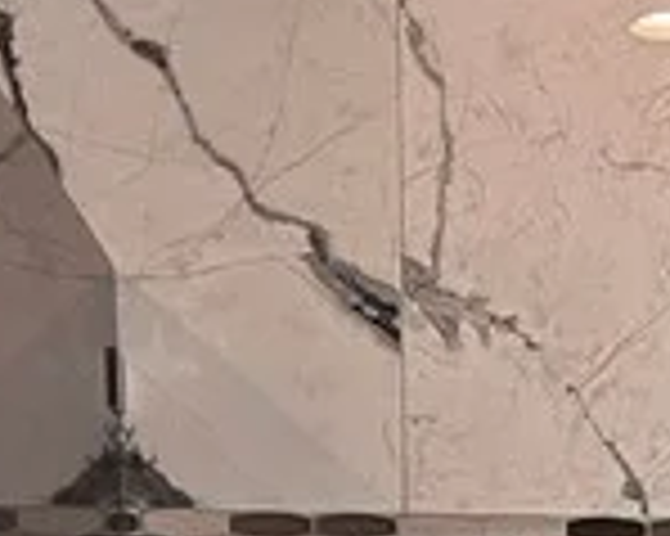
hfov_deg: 11.8
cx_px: 724
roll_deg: +0.3
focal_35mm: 161
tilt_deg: -4.8
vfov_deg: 8.8
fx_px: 3190
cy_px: 1248
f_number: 1.78
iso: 80
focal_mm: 6.86
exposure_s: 1/120
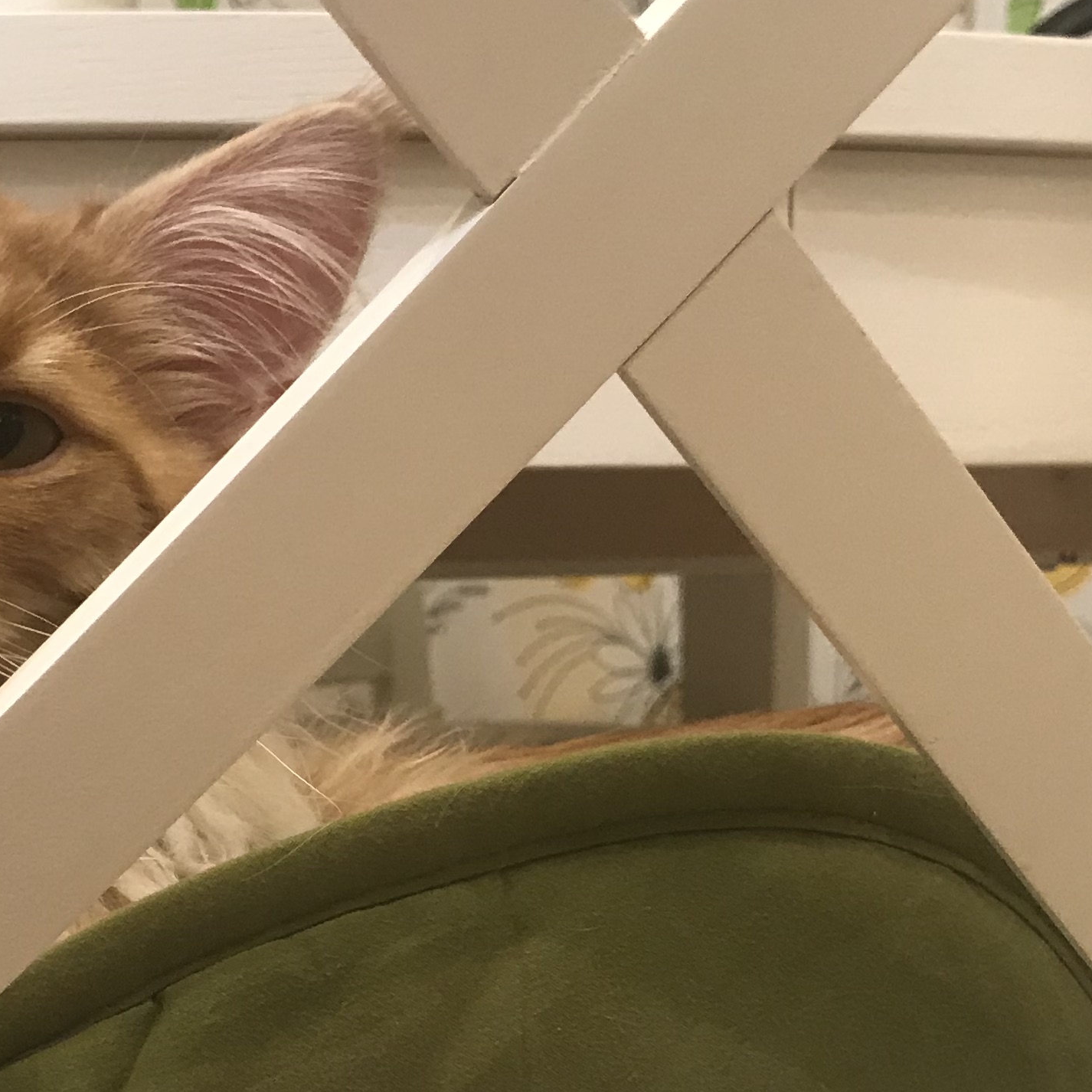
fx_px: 2498
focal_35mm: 70
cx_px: 424
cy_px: 829
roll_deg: -0.3
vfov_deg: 24.4
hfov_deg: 24.6
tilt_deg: -7.8
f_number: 1.8
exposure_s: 1/17
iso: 50
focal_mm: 3.99
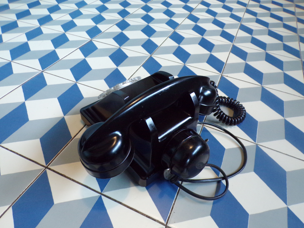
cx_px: 152
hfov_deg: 71.6
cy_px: 114
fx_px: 211
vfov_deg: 56.8
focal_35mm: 24
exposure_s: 1/9
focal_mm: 4.3
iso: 400
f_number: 3
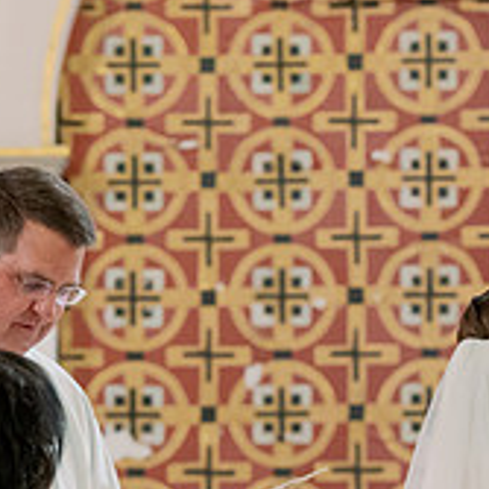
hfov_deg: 4.4
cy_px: 542
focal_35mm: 399
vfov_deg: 4.4
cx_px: 474
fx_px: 6377
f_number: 2.8
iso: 3200
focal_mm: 135
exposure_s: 1/125
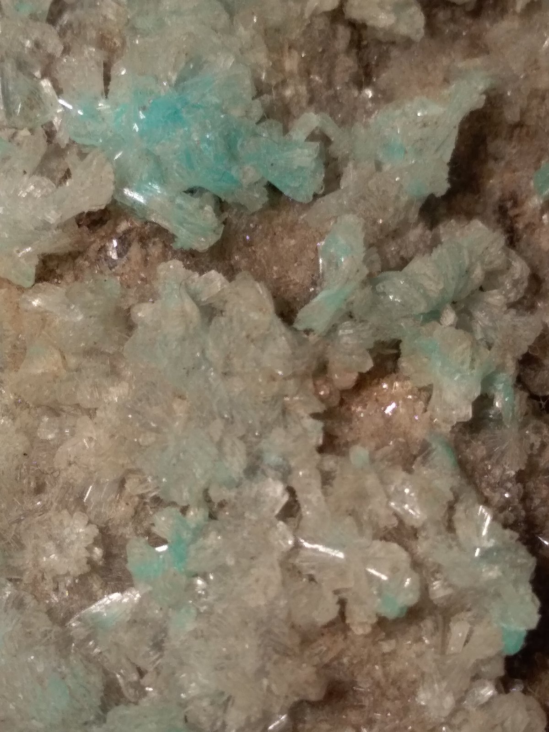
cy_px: 366
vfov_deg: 67.3
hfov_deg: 53.1
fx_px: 550
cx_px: 274
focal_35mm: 26
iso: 128
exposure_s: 1/50
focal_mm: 3.54
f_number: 2
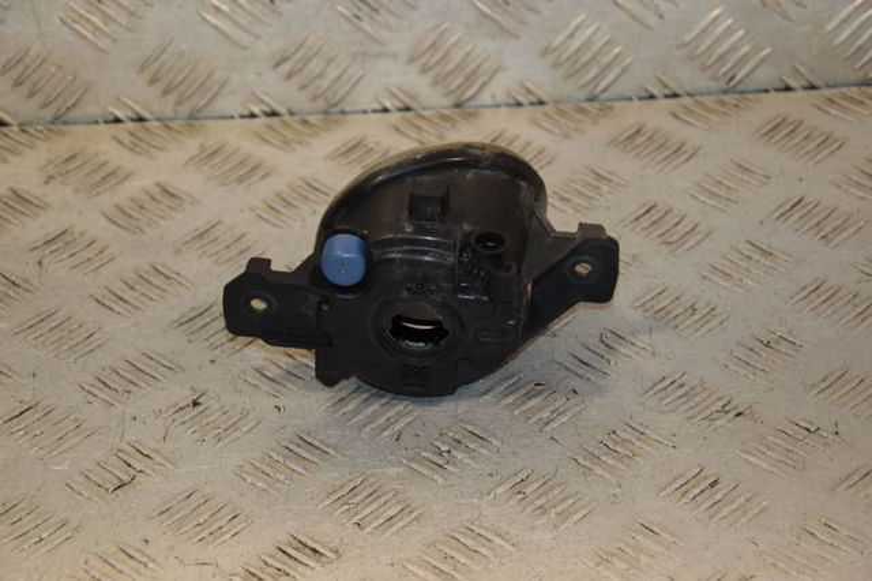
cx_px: 436
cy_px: 290
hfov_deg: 18.2
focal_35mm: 112
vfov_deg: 12.2
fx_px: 2723
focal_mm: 75
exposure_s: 1/200
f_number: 6.3
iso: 800
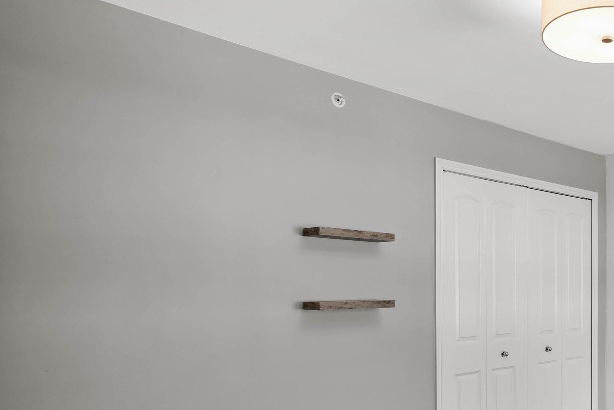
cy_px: 283
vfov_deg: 37.3
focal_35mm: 35
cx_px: 582
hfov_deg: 47.3
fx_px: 597
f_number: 7.1
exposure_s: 1/15
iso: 400
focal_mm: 17
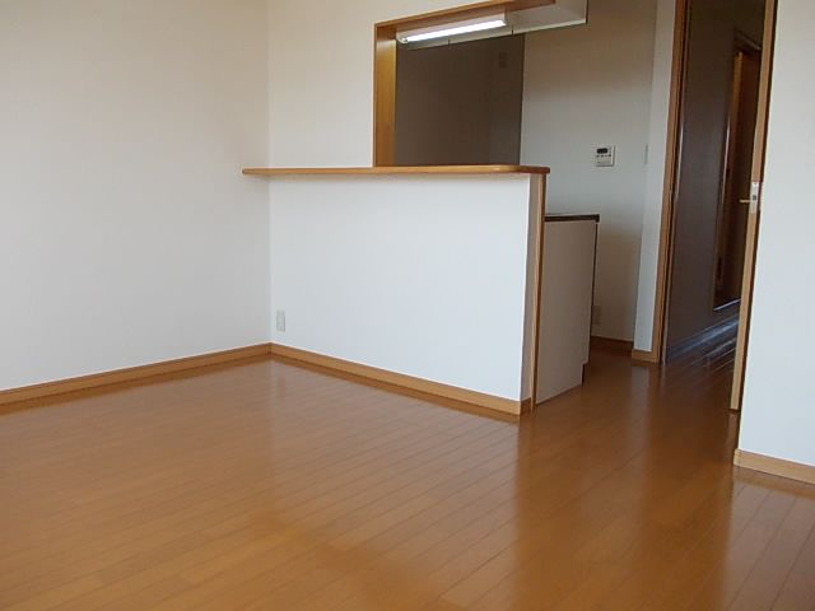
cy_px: 306
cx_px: 408
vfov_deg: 49.7
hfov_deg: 63.4
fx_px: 659
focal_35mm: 28
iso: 200
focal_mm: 4
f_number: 2.7
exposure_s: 1/200
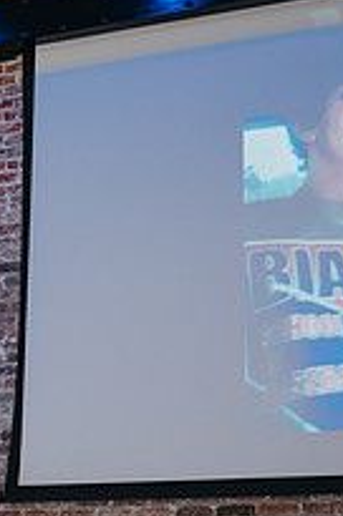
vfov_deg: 25.9
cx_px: 351
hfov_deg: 17.2
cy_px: 408
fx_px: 1104
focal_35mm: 77
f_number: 2.8
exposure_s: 1/200
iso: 1000
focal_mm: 35
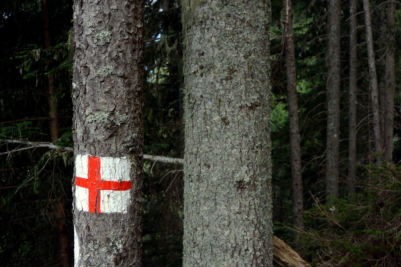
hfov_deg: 43.6
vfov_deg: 29.9
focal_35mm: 45
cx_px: 200
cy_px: 134
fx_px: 501
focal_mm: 16.9
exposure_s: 1/80
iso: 800
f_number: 4.5
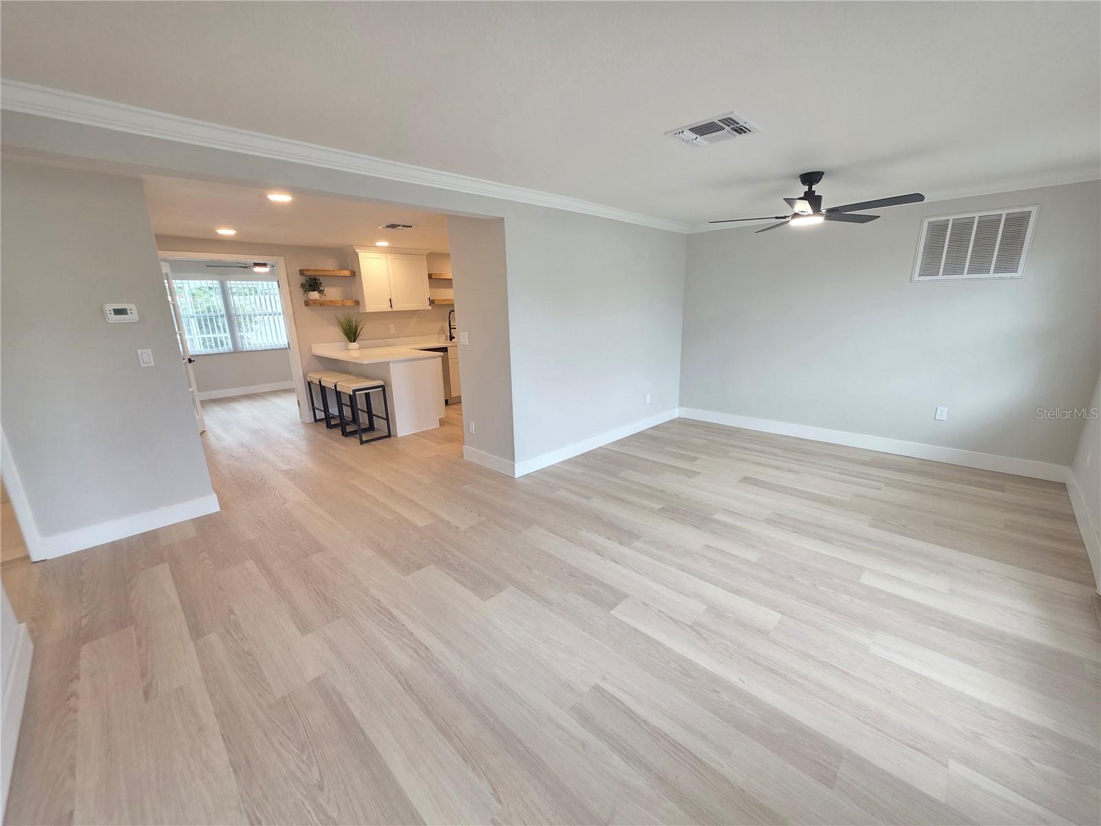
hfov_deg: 106.2
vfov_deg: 89.9
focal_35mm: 13
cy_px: 413
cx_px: 550
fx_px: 413
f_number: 1.9
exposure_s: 1/120
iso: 160
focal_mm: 2.2
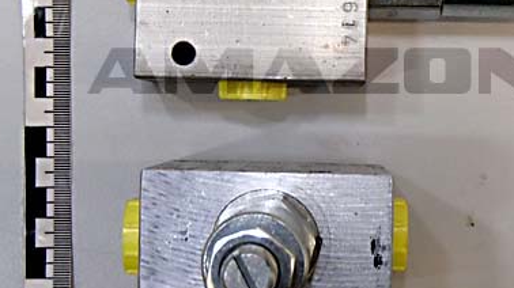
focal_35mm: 96
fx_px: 1307
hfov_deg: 22.1
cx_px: 348
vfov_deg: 12.6
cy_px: 102
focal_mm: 9.39
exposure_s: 1/50
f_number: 5
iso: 400
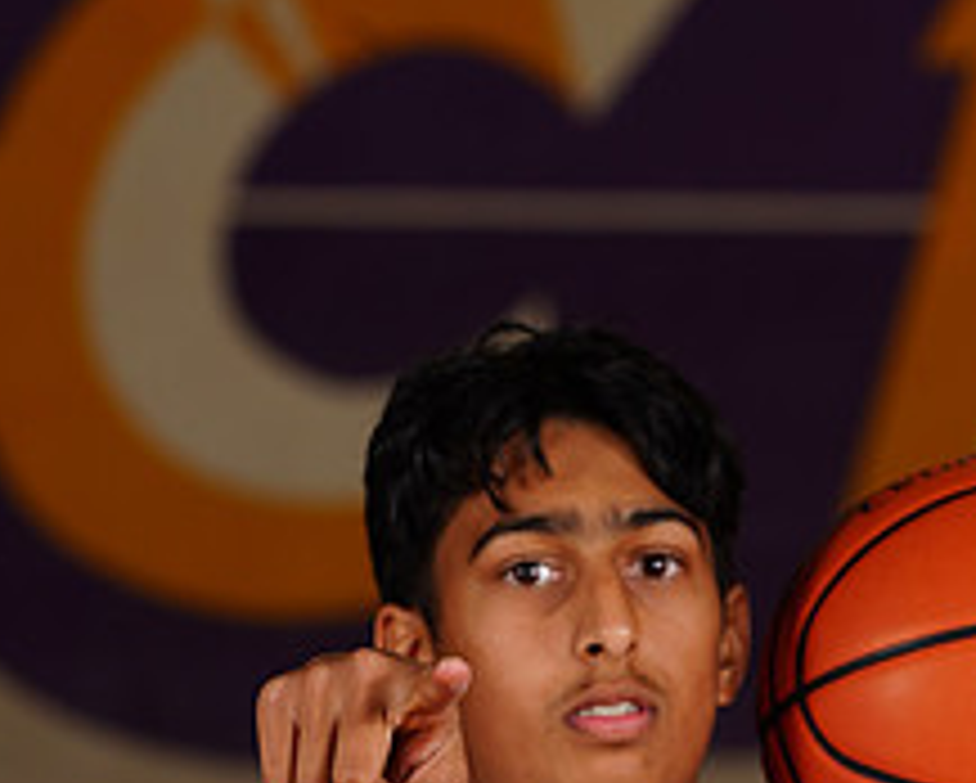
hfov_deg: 3.4
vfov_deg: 2.7
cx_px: 690
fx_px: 16393
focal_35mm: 567
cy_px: 860
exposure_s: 1/200
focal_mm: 226
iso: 200
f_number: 8
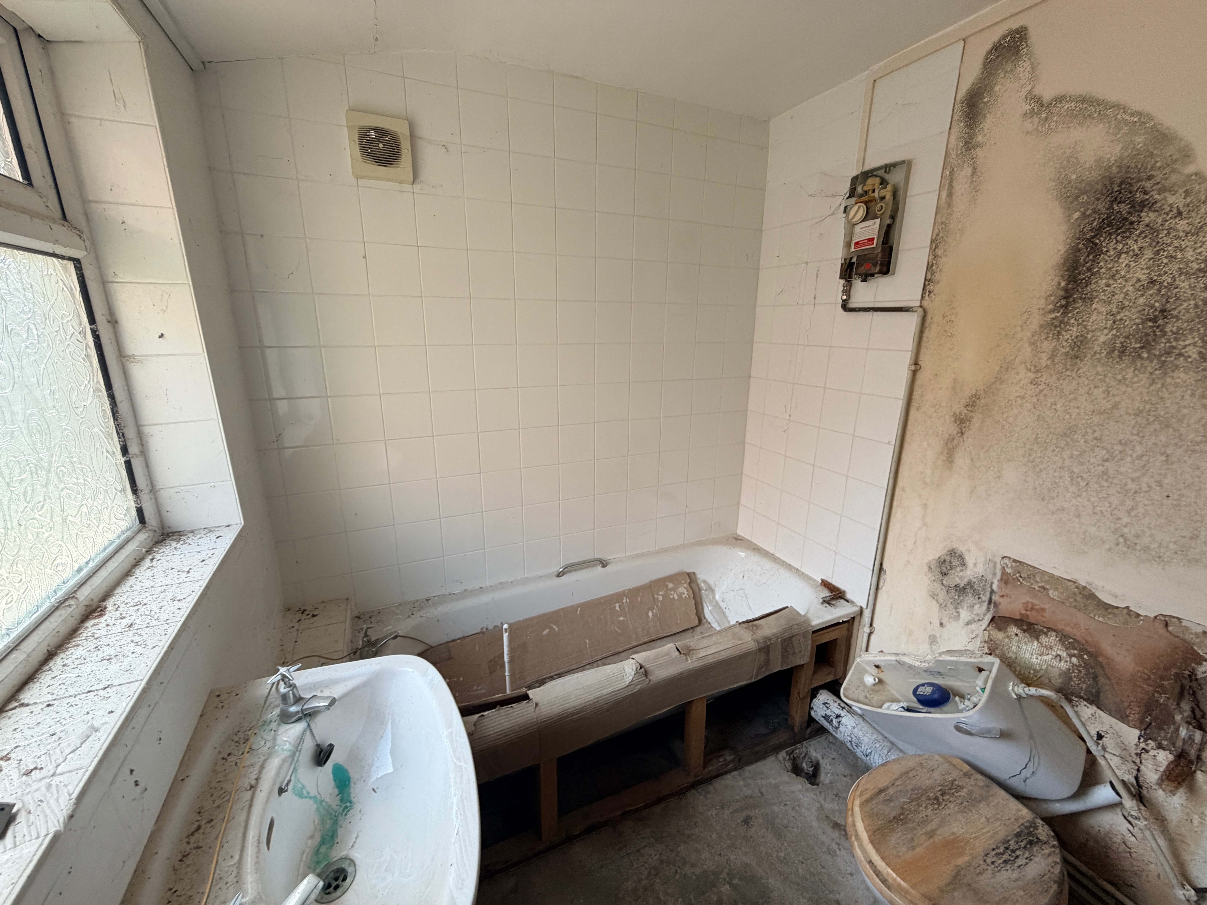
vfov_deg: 85.7
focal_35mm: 14
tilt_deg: -15.3
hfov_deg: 102.1
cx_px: 604
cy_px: 452
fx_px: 488
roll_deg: -1.2
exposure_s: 1/121
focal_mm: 2.22
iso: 200
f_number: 2.2
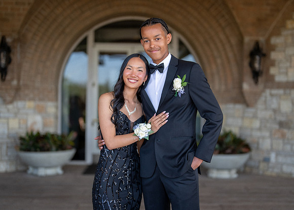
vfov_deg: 26.5
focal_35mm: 53
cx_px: 151
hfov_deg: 36.5
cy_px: 105
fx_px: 446
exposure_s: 1/1250
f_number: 1.3
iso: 160
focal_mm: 50
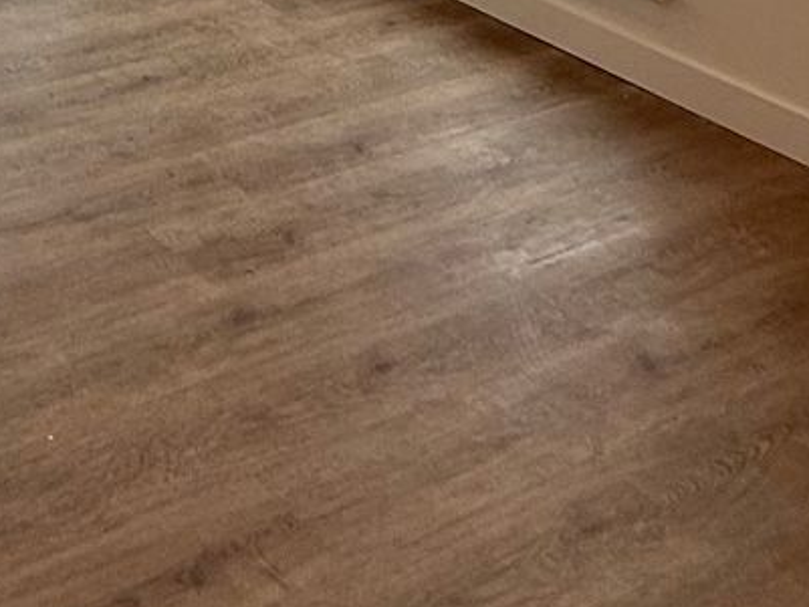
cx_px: -44
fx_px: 1566
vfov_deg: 16.4
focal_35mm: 67
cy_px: -631
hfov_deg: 27.0
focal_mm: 2.22
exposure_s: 1/197
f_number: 2.2
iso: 50
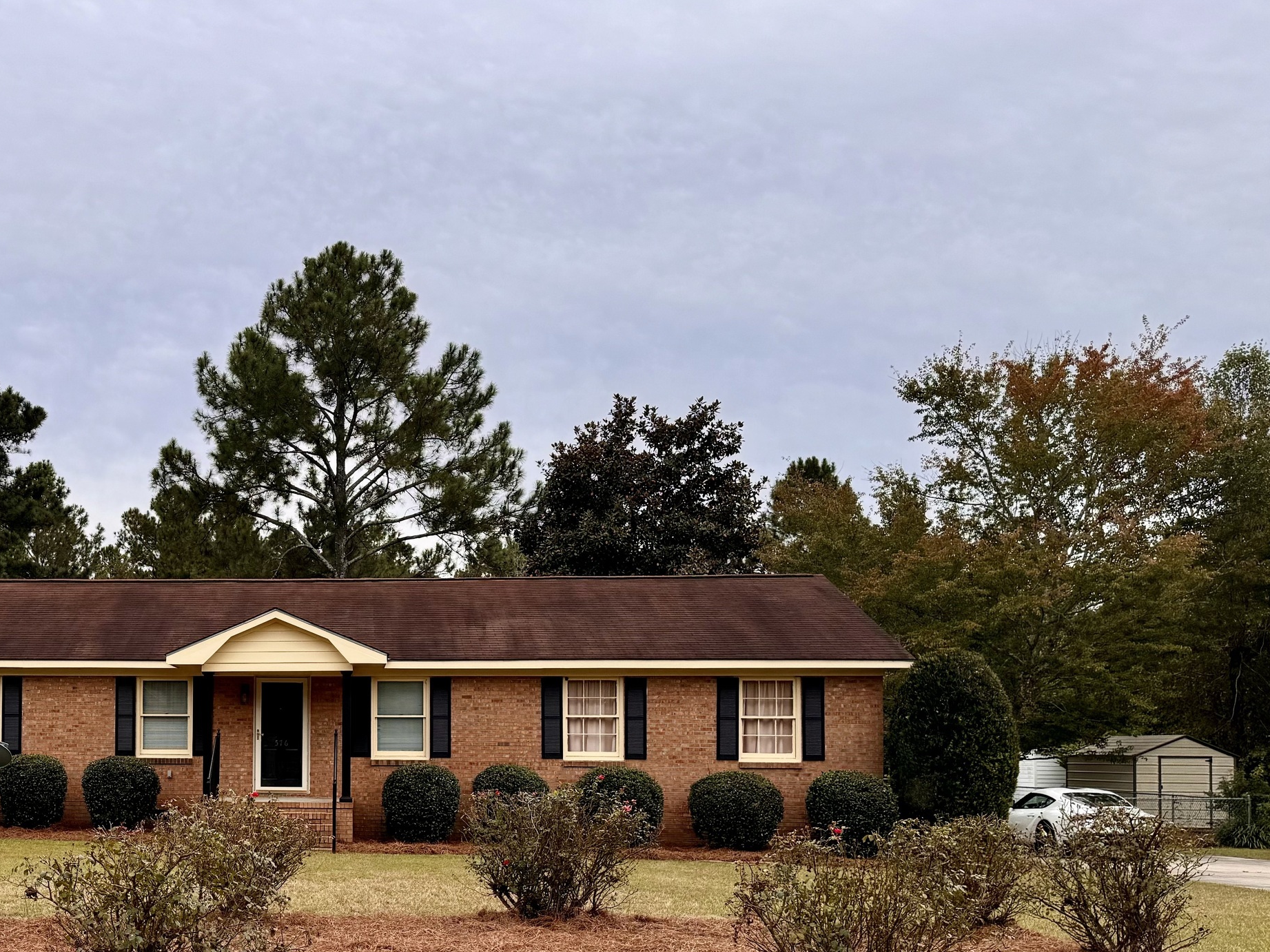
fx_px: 1467
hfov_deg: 44.3
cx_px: 235
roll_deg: -0.1
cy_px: 690
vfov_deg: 35.3
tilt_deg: +1.4
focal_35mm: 40
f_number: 1.78
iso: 80
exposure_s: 1/3597
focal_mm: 6.76
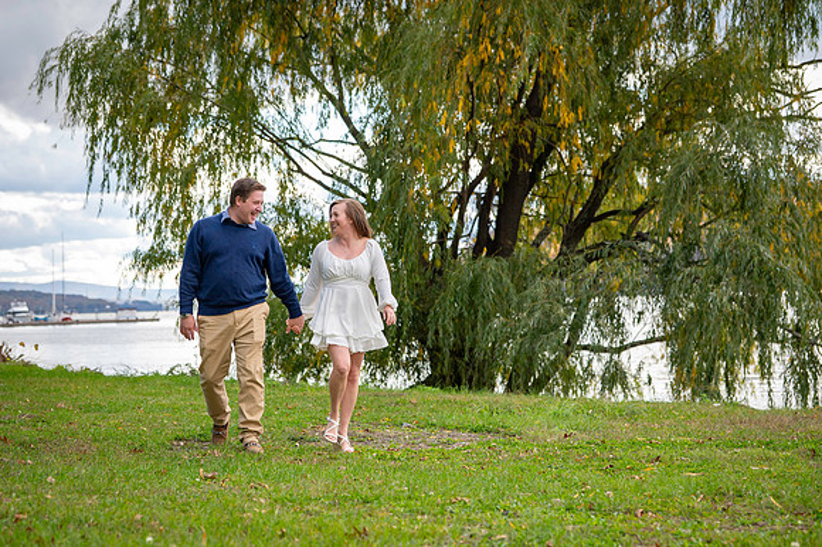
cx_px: 411
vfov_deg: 18.6
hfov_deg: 27.6
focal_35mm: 73
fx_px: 1671
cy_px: 274
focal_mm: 72
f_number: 4.5
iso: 1250
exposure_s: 1/3200
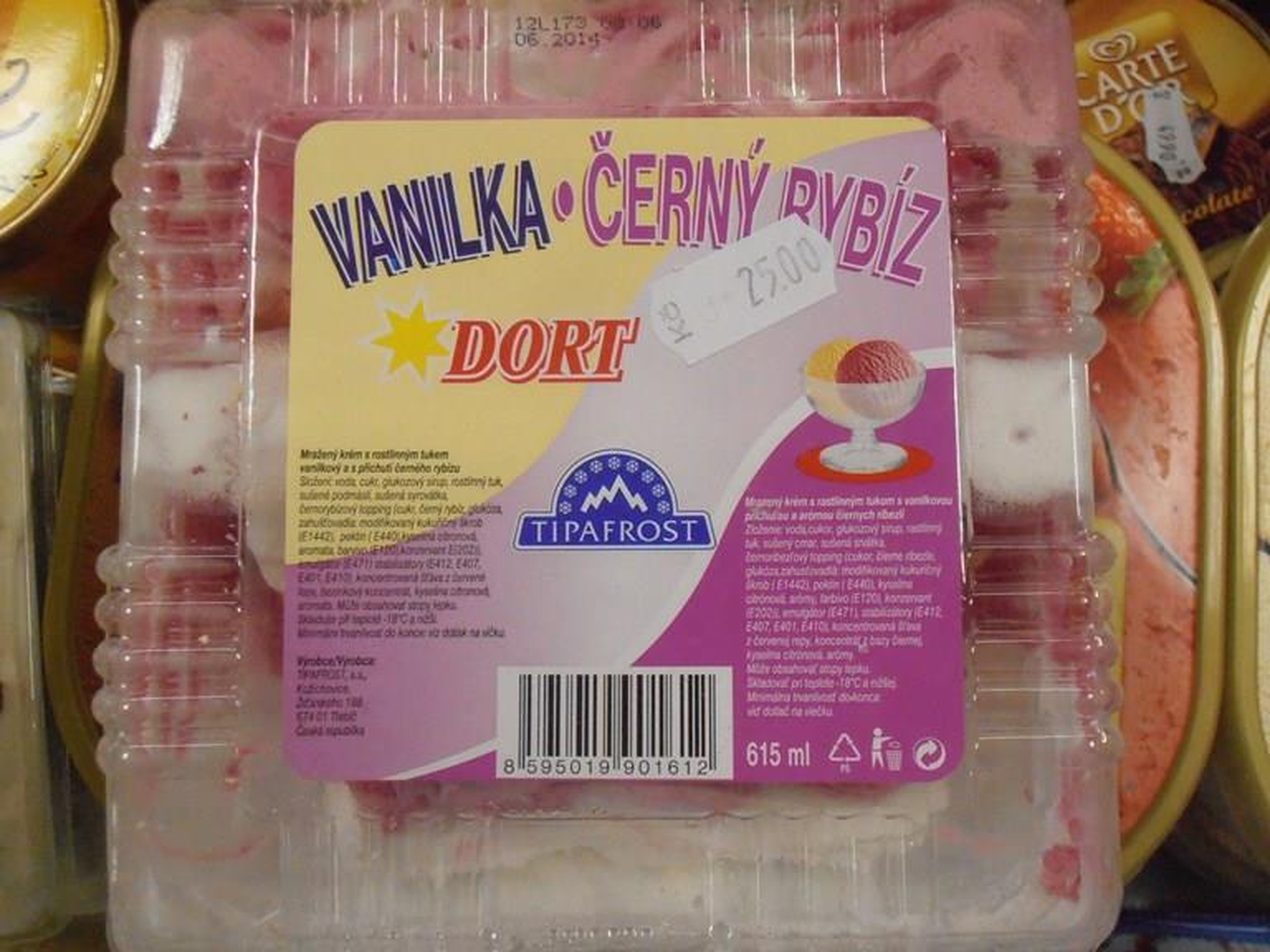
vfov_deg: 38.7
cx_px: 635
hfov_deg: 50.1
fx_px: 1357
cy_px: 476
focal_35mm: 37
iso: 800
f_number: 3.9
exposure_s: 1/160
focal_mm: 6.61
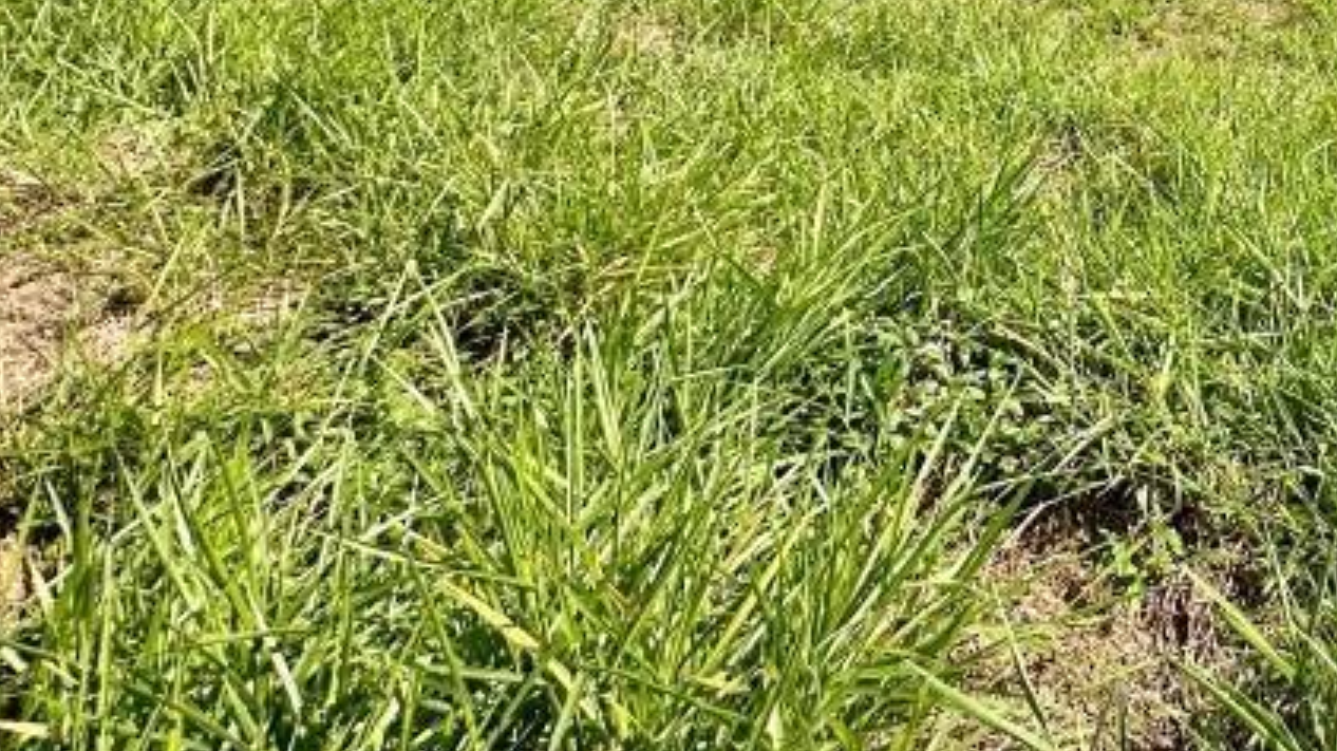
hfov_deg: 40.9
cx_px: 1537
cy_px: -298
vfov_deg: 25.9
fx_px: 1311
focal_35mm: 37
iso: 50
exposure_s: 1/1715
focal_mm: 2.22
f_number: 2.2
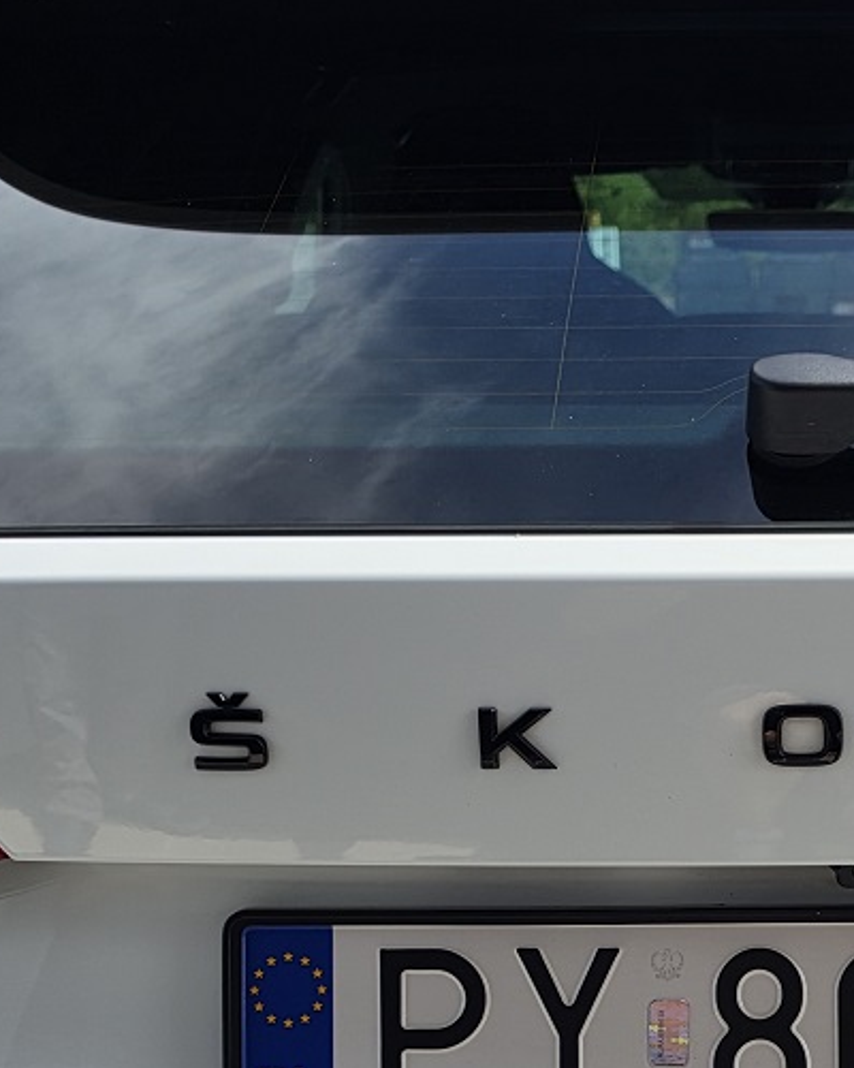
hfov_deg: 19.5
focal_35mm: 77
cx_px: 807
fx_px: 2433
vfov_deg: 24.1
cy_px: 951
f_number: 1.4
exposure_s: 1/5015
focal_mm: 6.5
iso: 64
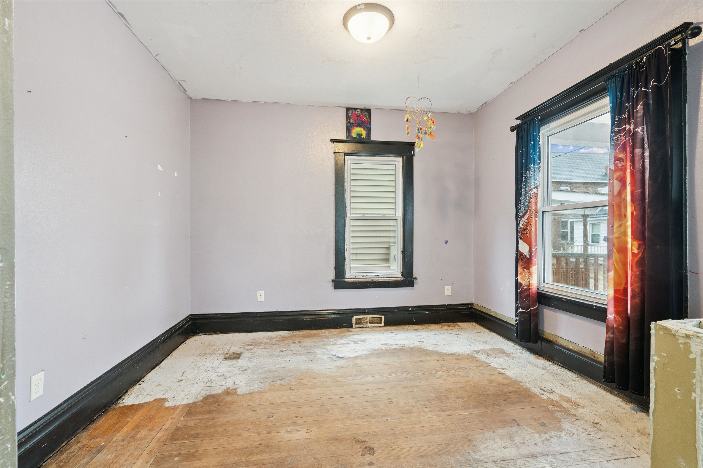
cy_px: 234
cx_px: 352
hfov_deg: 96.7
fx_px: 312
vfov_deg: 73.7
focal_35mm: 16
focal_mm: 16
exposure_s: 1/10
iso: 800
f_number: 10
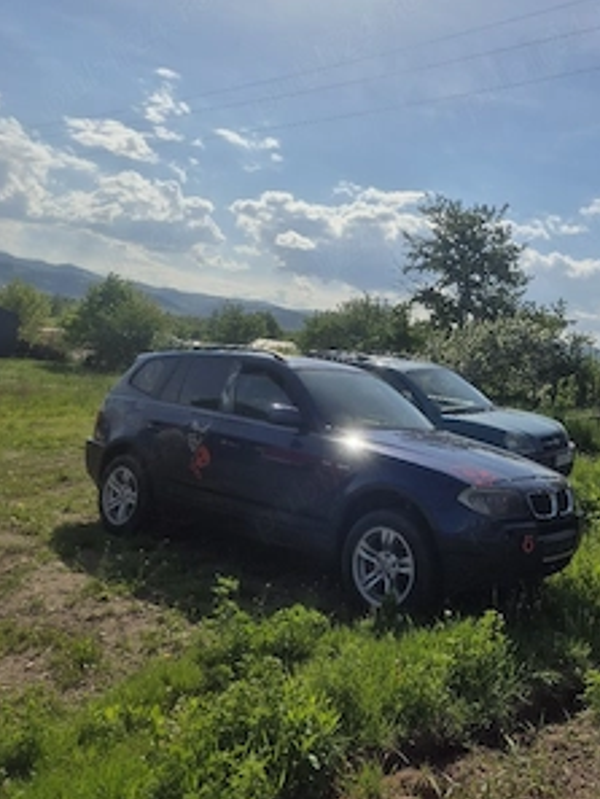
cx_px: 390
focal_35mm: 31
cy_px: 293
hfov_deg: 44.9
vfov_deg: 57.5
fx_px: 716
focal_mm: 5.4
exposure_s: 1/10000
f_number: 1.8
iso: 25
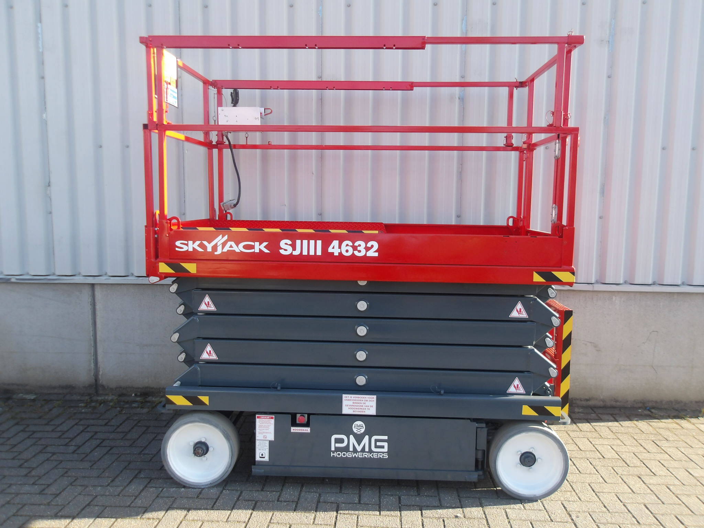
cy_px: 264
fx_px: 549
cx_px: 352
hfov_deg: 65.3
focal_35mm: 27
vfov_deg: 51.4
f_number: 3
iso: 100
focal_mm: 4.9
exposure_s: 1/227
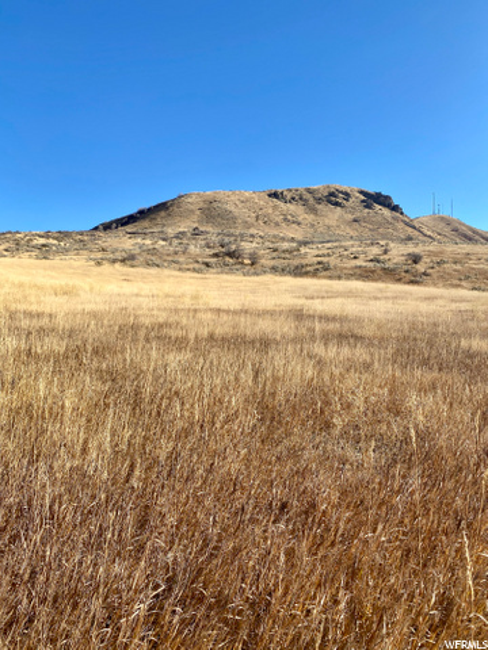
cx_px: 244
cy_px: 325
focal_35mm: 26
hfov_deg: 53.1
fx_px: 489
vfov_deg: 67.3
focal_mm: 4.25
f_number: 1.8
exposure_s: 1/1927
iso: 32
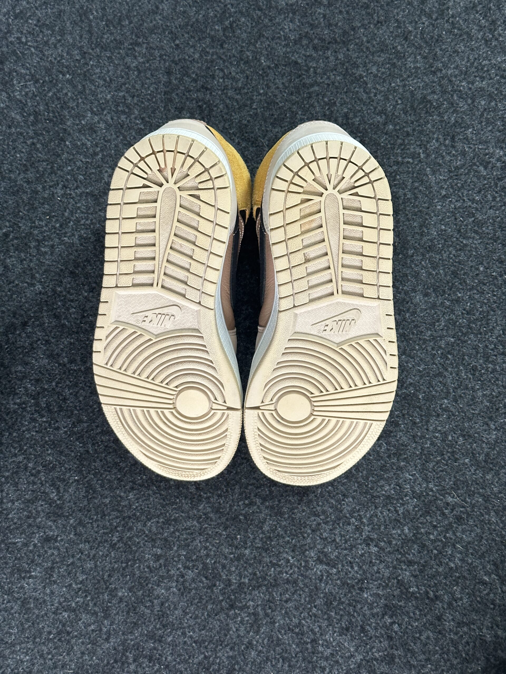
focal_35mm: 48
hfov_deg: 30.3
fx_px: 936
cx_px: 253
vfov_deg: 39.7
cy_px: 337
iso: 200
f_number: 1.78
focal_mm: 6.86
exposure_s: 1/50
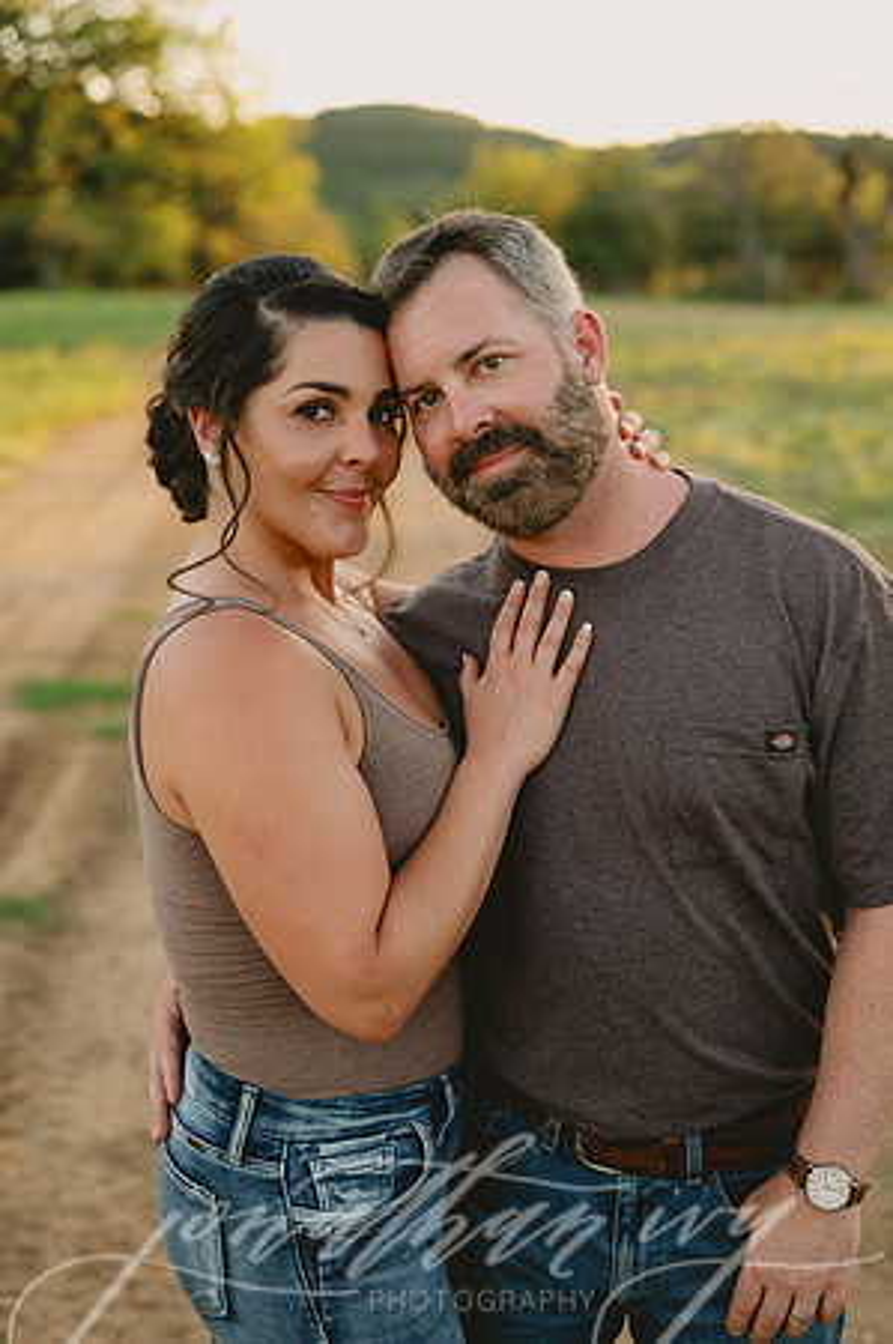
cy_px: 672
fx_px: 1865
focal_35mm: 50
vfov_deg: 39.6
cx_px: 446
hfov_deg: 26.9
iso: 80
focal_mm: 50
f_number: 2.8
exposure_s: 1/160
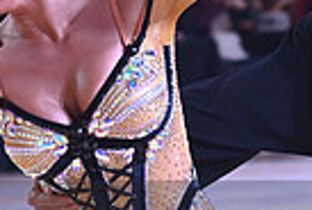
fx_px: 5316
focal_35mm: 612
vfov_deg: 2.3
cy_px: 258
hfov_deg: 3.4
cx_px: 122
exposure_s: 1/400
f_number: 8
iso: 4000
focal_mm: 145
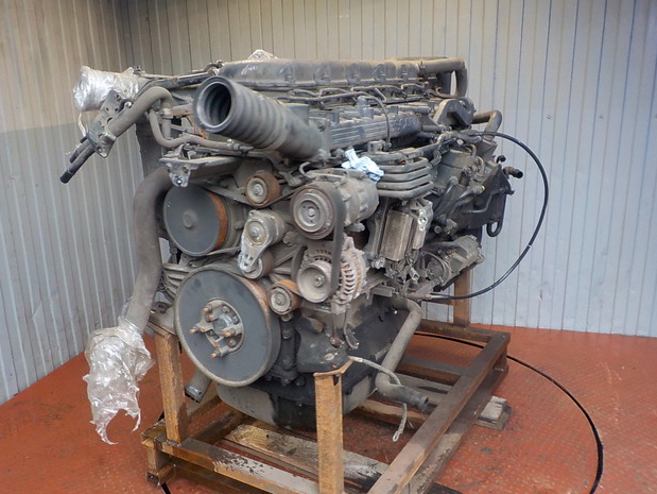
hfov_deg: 58.3
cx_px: 325
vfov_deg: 45.5
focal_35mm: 31
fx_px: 589
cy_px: 250
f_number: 3.3
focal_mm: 4.1
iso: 200
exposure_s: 1/30
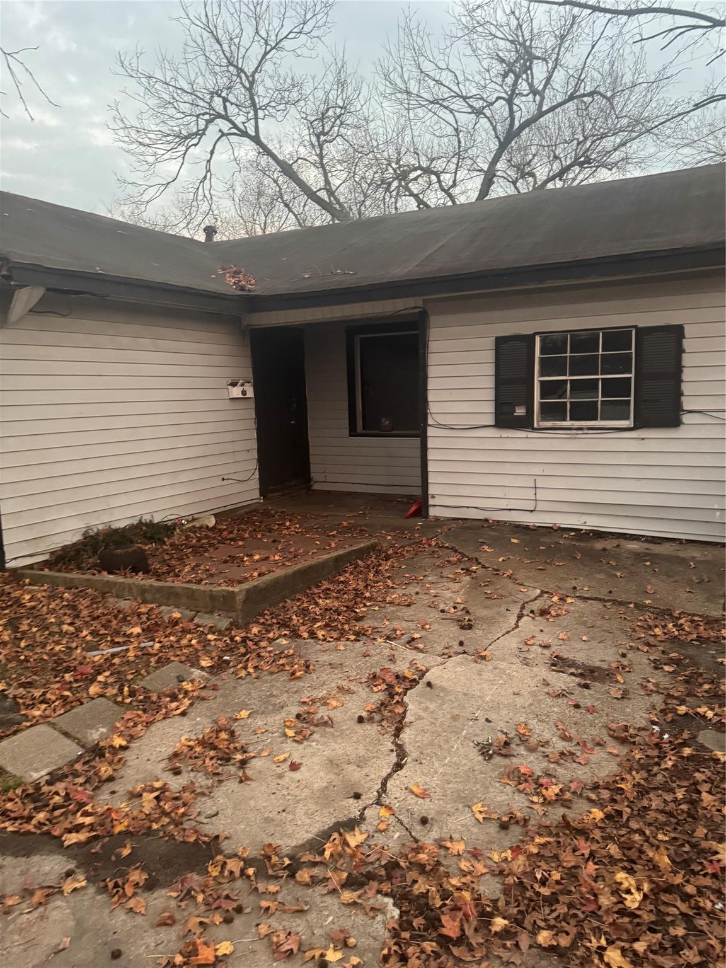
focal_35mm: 24
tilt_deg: -8.8
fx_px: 671
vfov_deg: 71.6
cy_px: 484
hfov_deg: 56.8
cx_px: 363
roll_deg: +1.0
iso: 500
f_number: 1.78
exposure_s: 1/60
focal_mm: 6.76
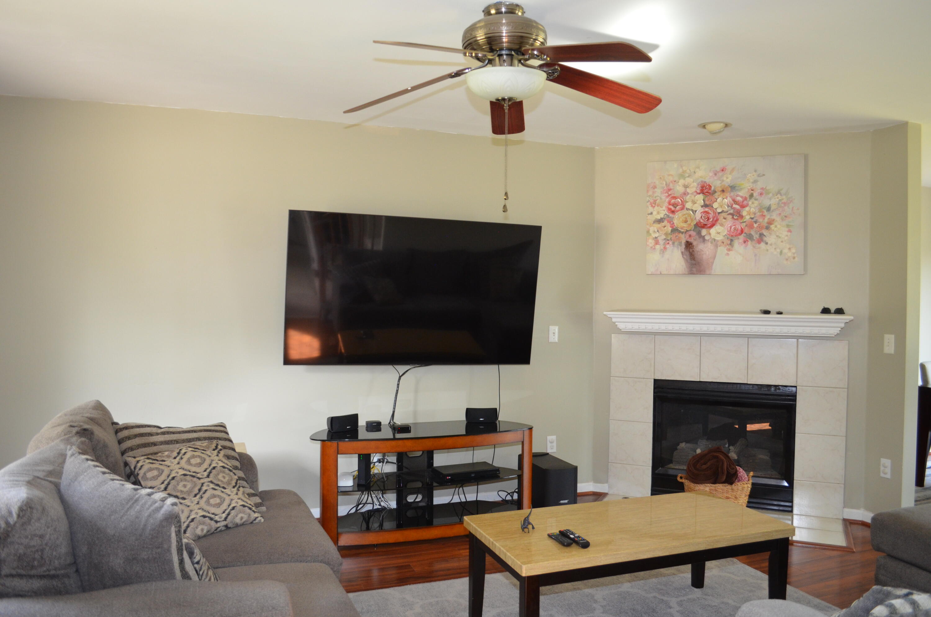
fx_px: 697
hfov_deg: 67.5
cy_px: 308
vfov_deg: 47.7
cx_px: 466
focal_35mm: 27
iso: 1000
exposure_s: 1/60
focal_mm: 18
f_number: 4
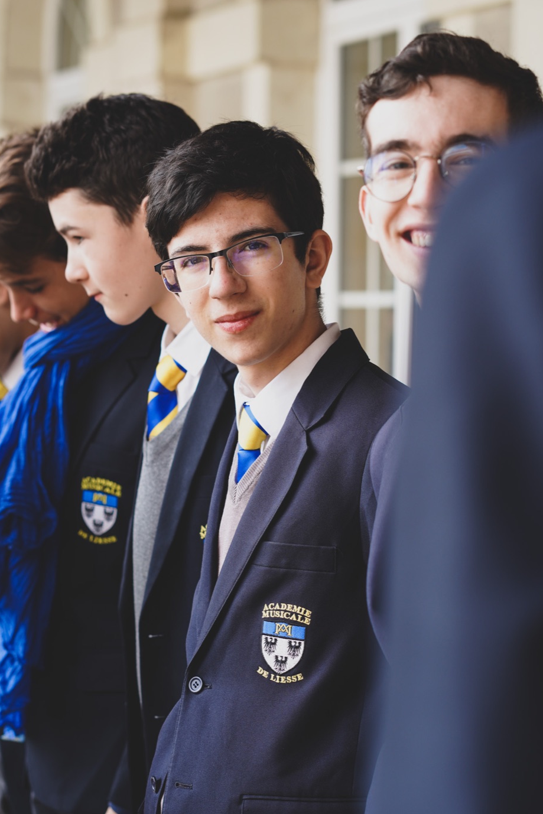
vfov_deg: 15.8
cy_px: 410
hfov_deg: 10.6
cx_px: 273
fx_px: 2929
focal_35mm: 130
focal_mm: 85
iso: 125
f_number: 4
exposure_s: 1/160
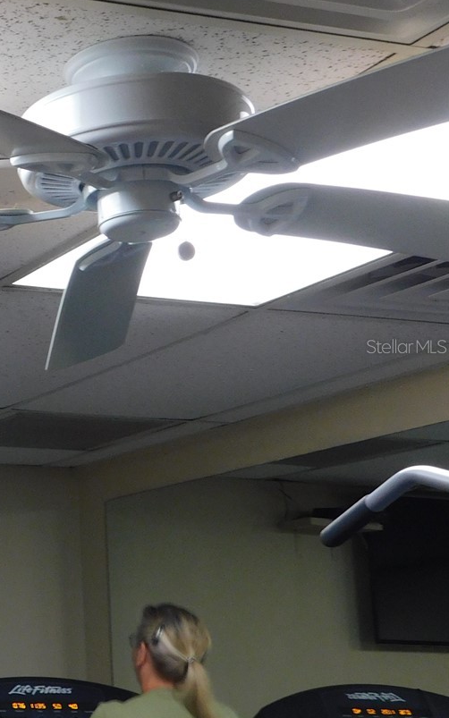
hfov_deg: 15.5
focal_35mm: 76
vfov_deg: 27.1
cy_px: 346
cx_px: -265
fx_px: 1488
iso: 220
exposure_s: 1/30
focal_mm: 6.3
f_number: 3.5
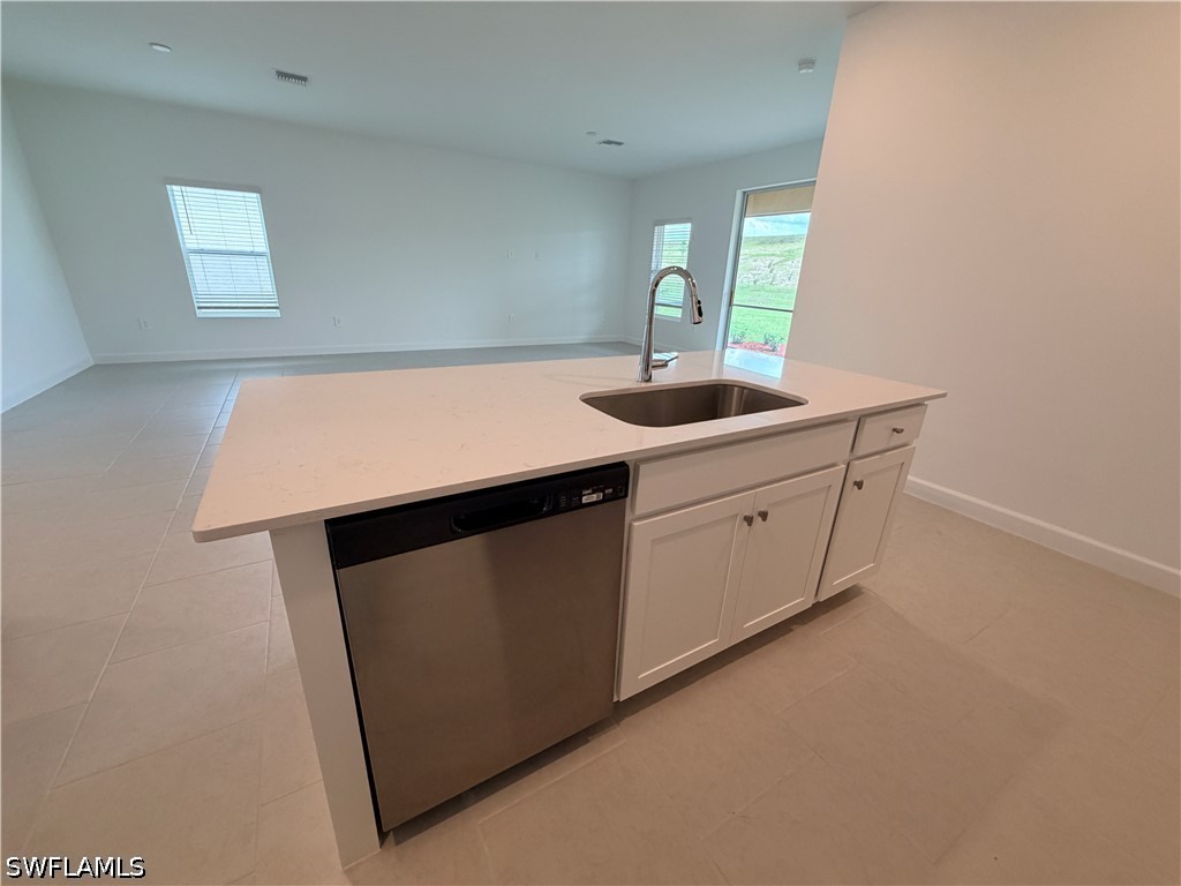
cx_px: 590
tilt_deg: -19.2
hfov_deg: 102.1
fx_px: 478
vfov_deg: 85.7
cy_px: 443
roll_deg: -0.6
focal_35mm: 14
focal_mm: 2.22
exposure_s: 1/120
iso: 250
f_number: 2.2
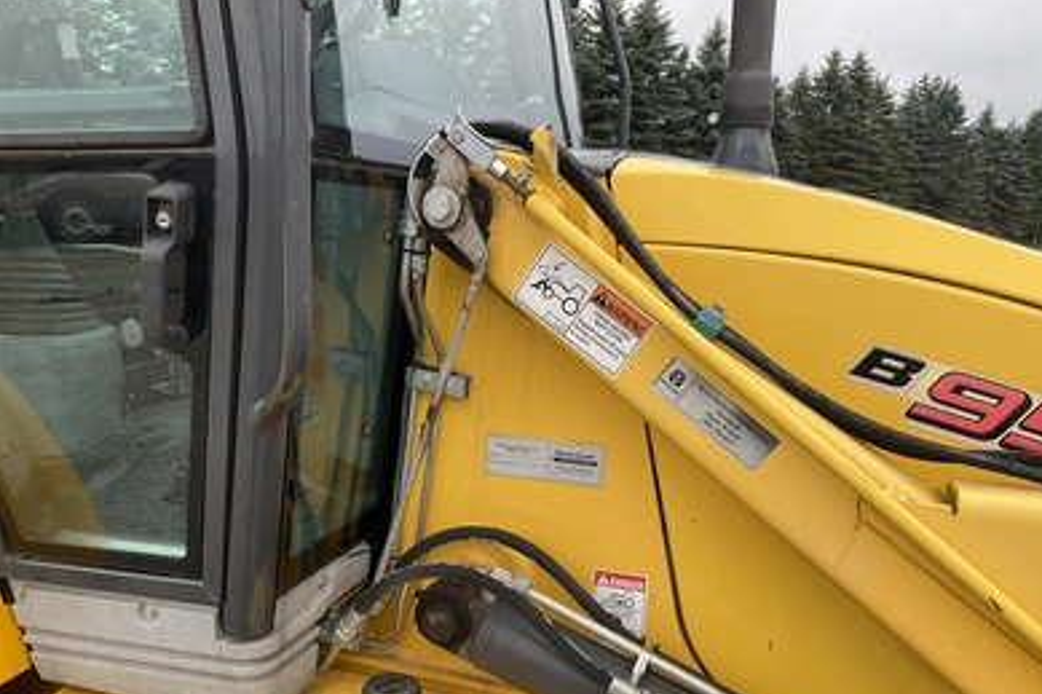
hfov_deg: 60.3
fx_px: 897
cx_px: 533
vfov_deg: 42.2
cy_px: 389
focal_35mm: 31
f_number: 1.8
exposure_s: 1/370
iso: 25
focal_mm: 3
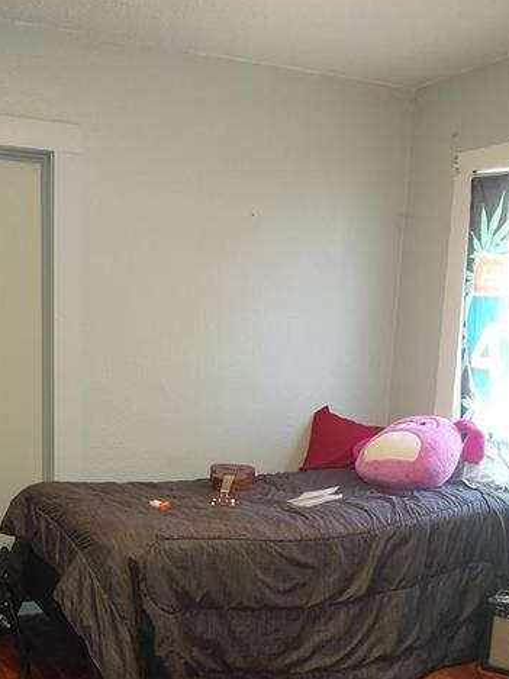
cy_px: 495
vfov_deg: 44.5
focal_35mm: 41
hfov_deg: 34.5
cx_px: 136
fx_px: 804
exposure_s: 1/30
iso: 320
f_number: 1.8
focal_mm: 4.69
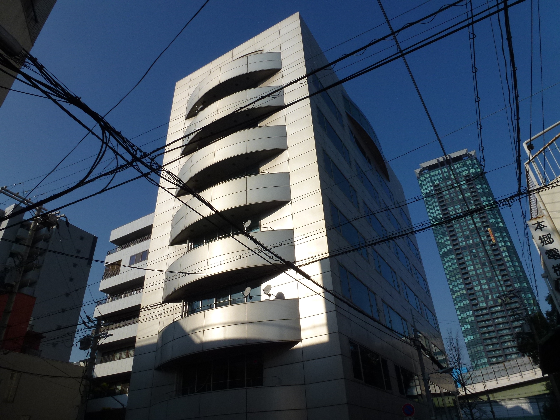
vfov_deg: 56.8
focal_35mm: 24
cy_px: 210
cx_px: 280
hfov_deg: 71.6
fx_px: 388
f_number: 4
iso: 100
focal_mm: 4.3
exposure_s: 1/2000
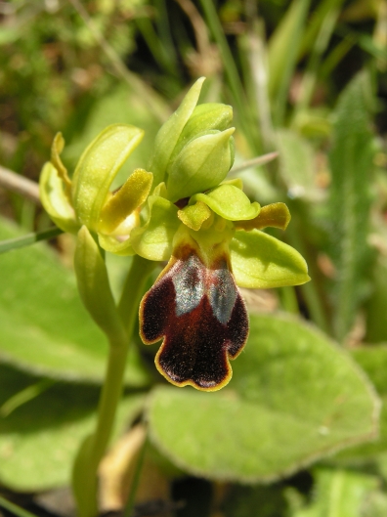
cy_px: 270
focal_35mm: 72
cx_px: 200
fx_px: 1075
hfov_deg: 20.4
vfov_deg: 27.0
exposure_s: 1/250
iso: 50
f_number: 5.6
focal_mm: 11.1
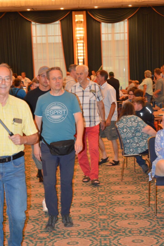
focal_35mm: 82
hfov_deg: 16.5
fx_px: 565
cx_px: 82
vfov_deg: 24.6
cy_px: 123
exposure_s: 1/60
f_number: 4.5
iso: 900
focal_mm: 55
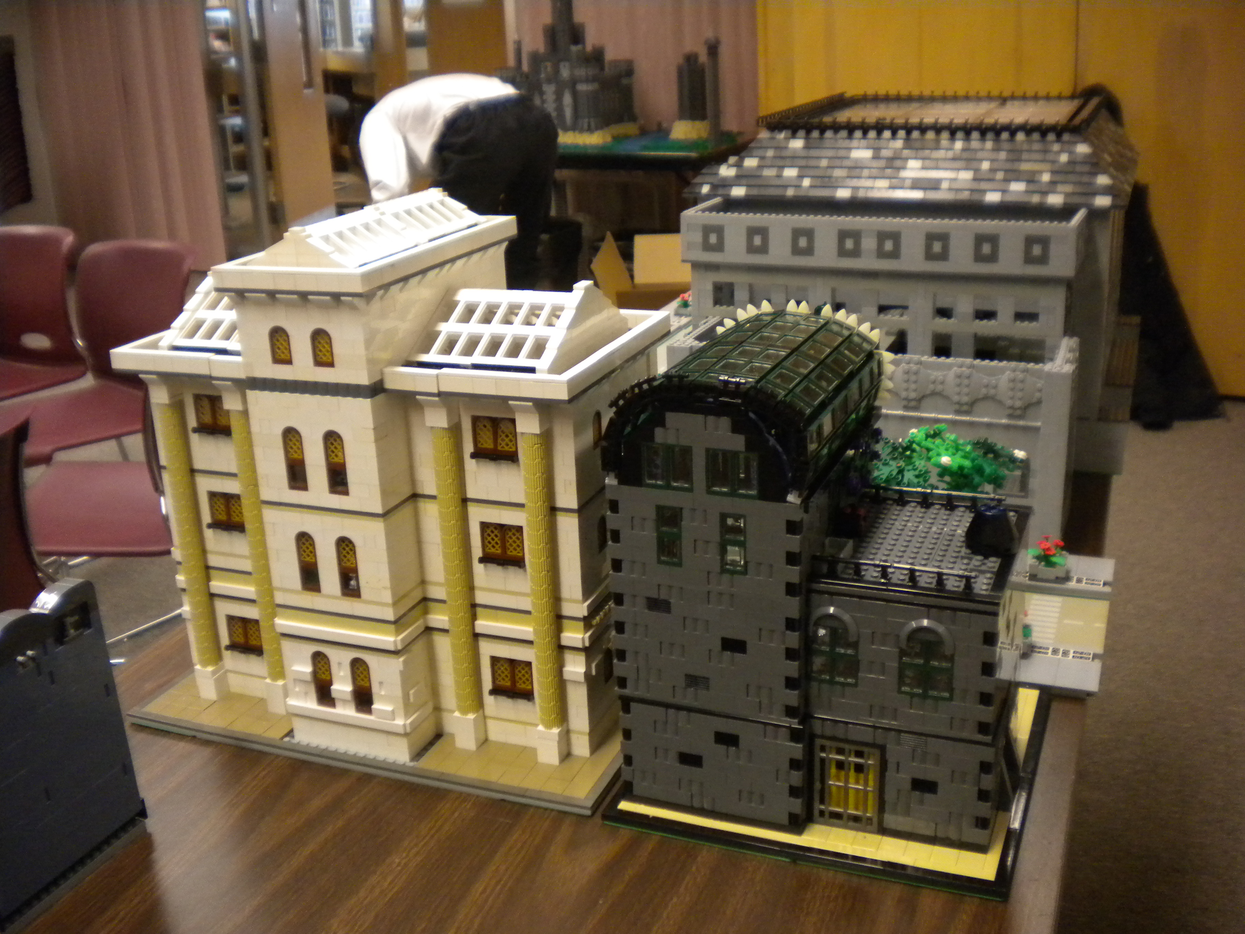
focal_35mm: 35
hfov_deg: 52.6
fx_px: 1259
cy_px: 467
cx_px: 622
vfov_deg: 40.7
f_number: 3.1
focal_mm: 6.3
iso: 400
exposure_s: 1/41.7
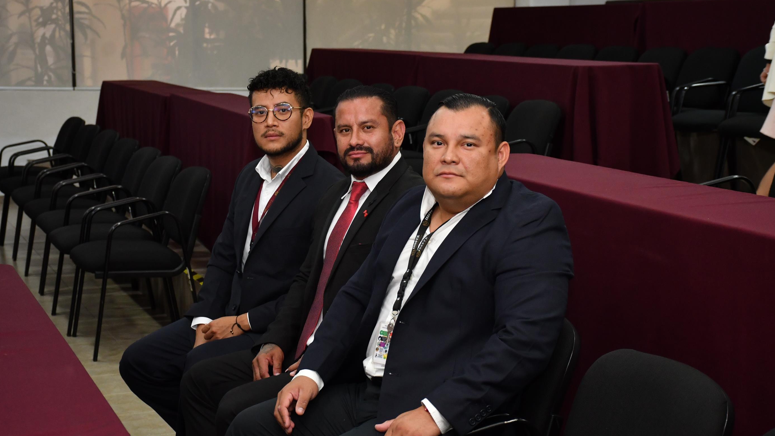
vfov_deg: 17.0
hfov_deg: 29.7
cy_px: 227
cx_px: 386
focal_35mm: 71
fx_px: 1459
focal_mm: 45
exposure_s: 1/100
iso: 1250
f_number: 5.6
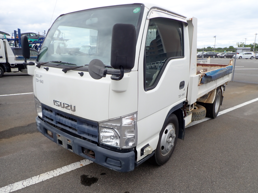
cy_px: 96
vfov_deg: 54.9
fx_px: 186
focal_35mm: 25
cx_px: 129
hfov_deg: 69.4
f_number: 2.8
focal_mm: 4.5
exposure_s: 1/800
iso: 100
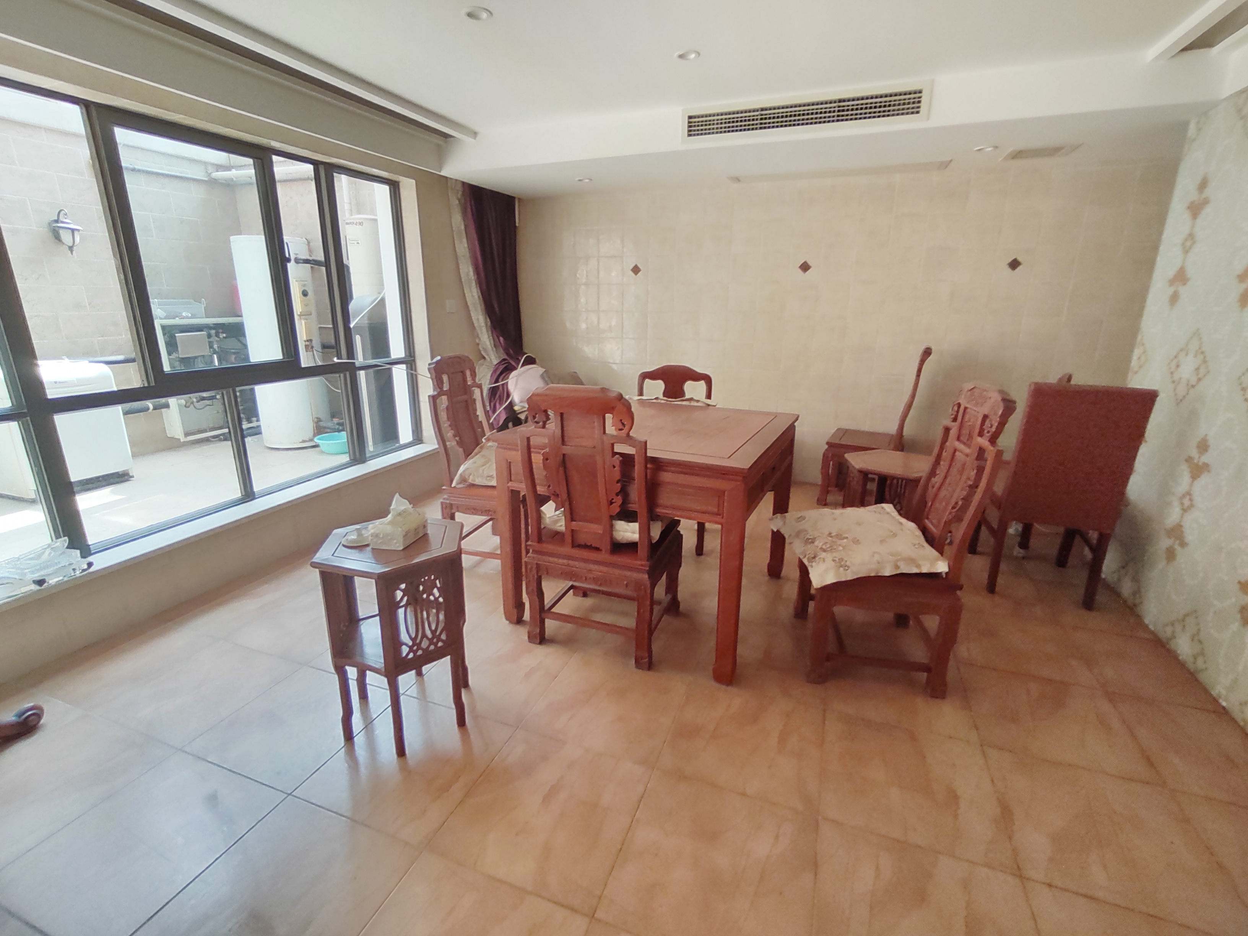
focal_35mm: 16
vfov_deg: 78.1
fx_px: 577
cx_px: 624
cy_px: 468
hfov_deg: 94.5
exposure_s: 1/20
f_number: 2.2
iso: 178
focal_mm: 1.68
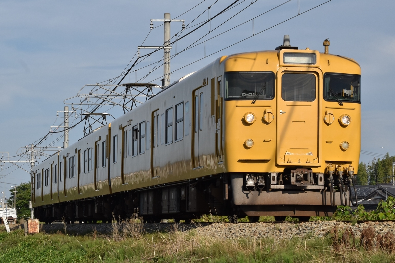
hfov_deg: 19.5
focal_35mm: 105
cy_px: 132
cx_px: 198
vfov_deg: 13.0
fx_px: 1152
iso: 500
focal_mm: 70
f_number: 13
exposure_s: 1/1000
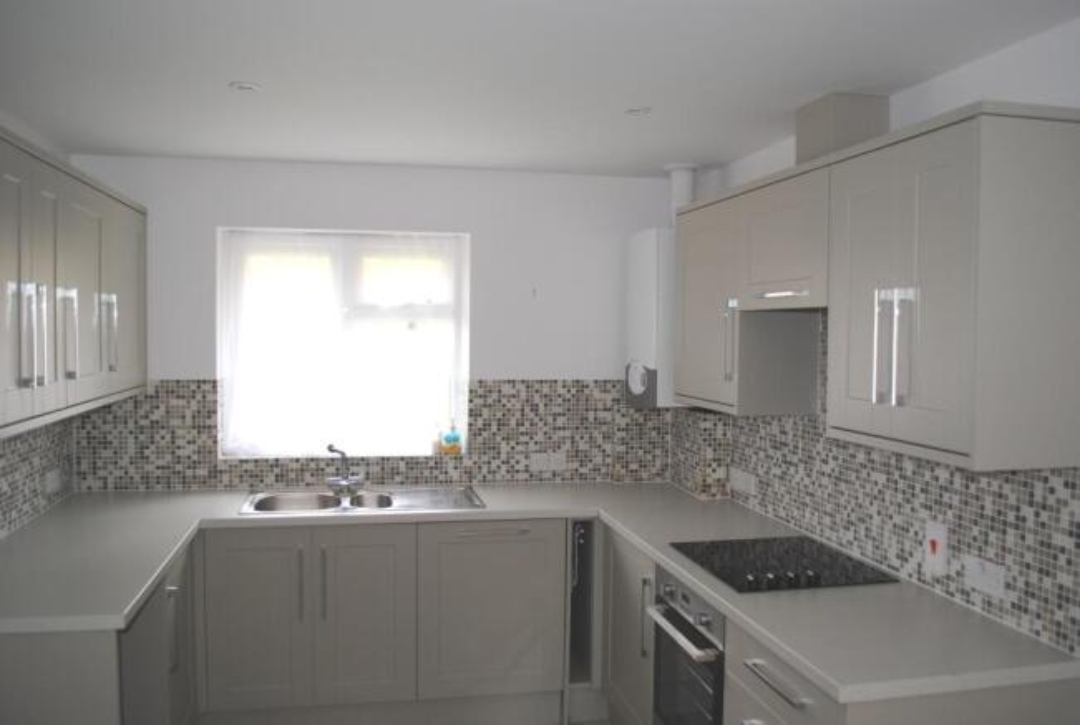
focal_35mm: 30
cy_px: 362
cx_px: 540
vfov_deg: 43.8
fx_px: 902
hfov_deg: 61.8
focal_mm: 20
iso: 200
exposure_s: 1/60
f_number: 3.8
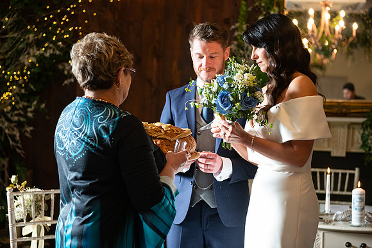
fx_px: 723
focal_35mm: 70
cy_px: 124
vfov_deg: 19.5
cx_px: 186
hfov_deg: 28.8
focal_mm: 70
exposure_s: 1/160
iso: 800
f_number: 3.5
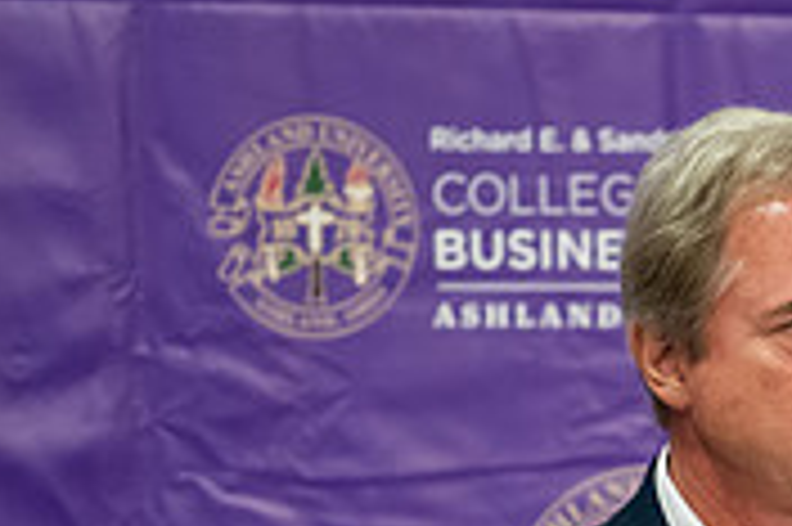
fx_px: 21737
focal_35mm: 989
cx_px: 837
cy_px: 519
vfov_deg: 1.4
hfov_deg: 2.1
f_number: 3.2
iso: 2000
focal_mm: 300
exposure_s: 1/200
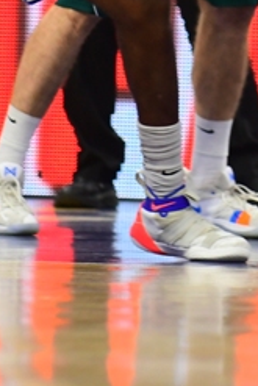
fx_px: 9328
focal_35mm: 869
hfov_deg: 1.6
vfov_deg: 2.4
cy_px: -99
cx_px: 586
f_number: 3.5
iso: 800
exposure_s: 1/500
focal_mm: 140
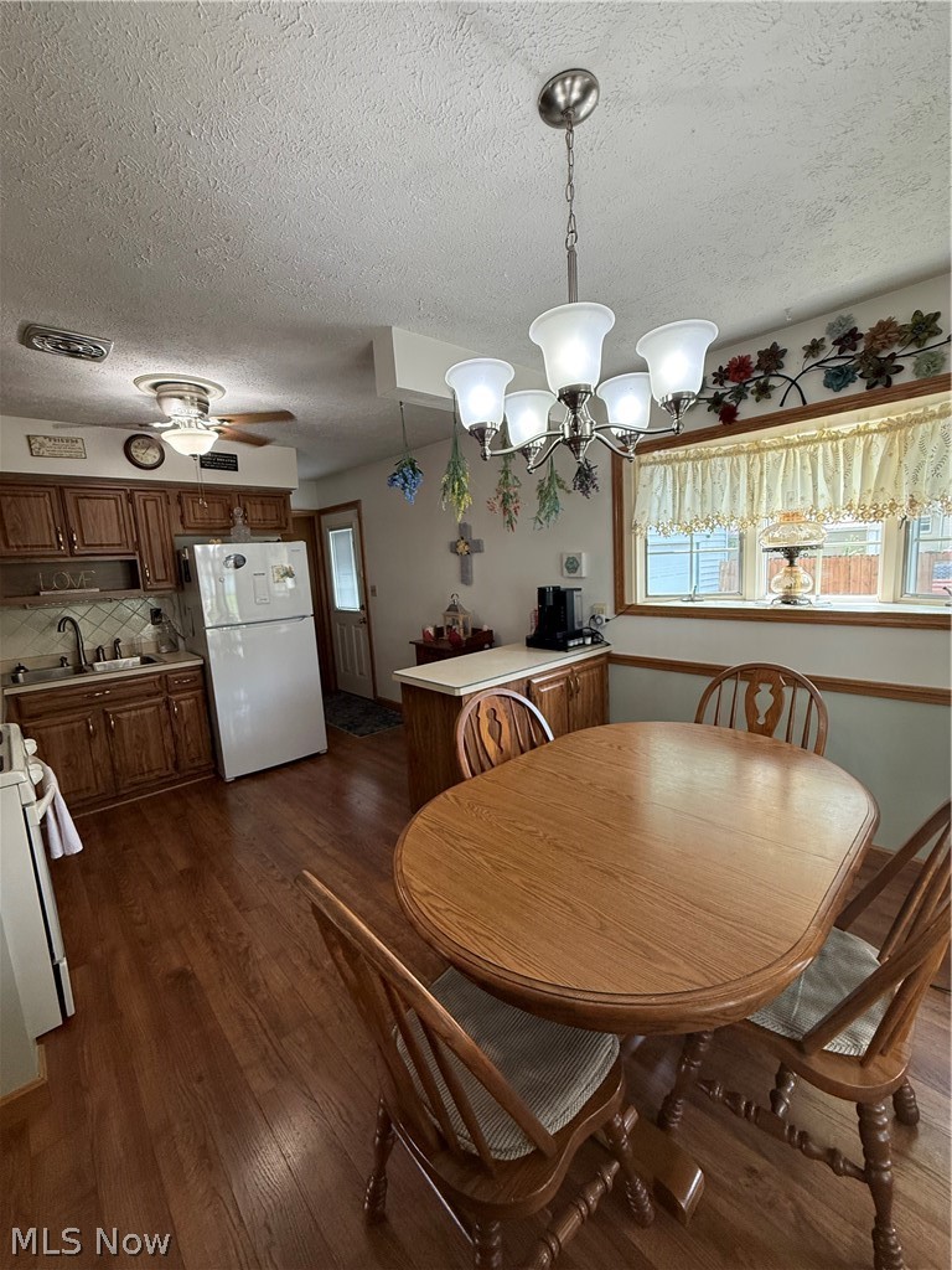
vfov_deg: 102.1
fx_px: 513
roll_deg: +2.9
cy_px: 635
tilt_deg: -8.1
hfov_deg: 85.7
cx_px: 476
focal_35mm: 14
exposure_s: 1/120
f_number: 2.2
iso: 200
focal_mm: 2.22
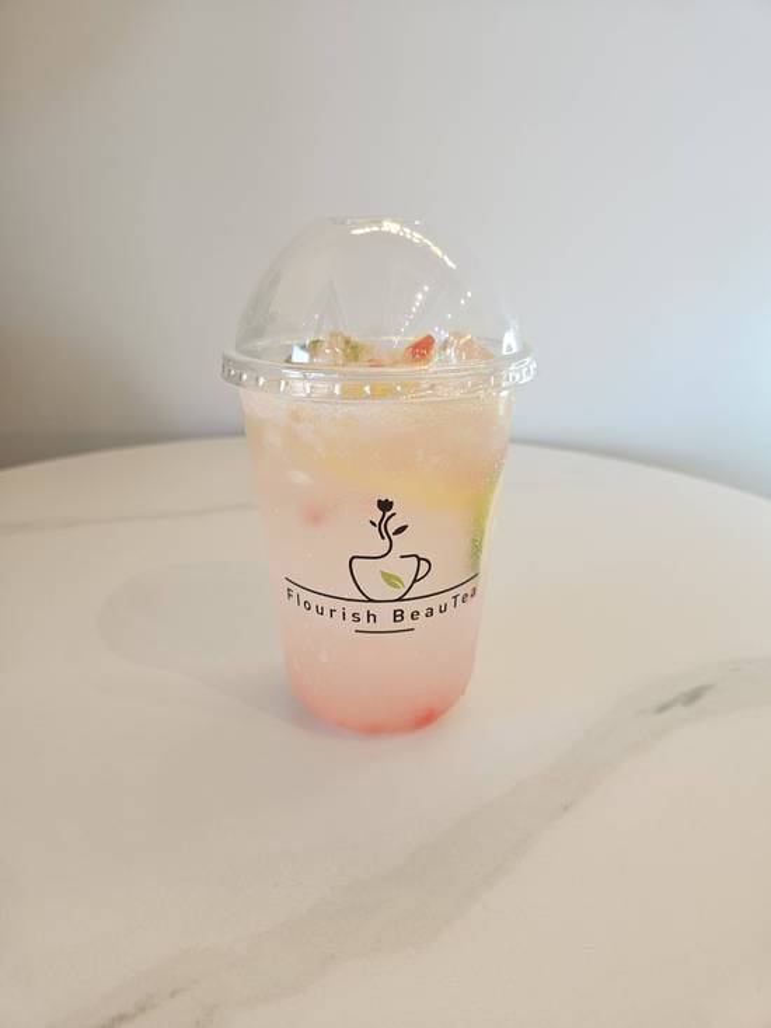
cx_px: 386
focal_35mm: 23
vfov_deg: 73.9
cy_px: 514
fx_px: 683
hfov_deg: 58.9
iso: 125
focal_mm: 5.4
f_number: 1.8
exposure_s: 1/120
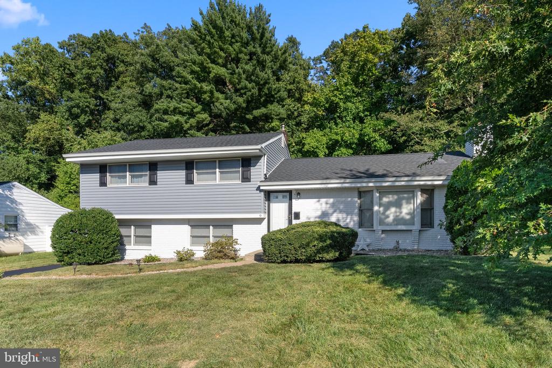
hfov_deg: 83.9
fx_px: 307
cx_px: 276
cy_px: 184
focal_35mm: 20
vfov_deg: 62.0
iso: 640
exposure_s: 1/640
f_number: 11
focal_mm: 20
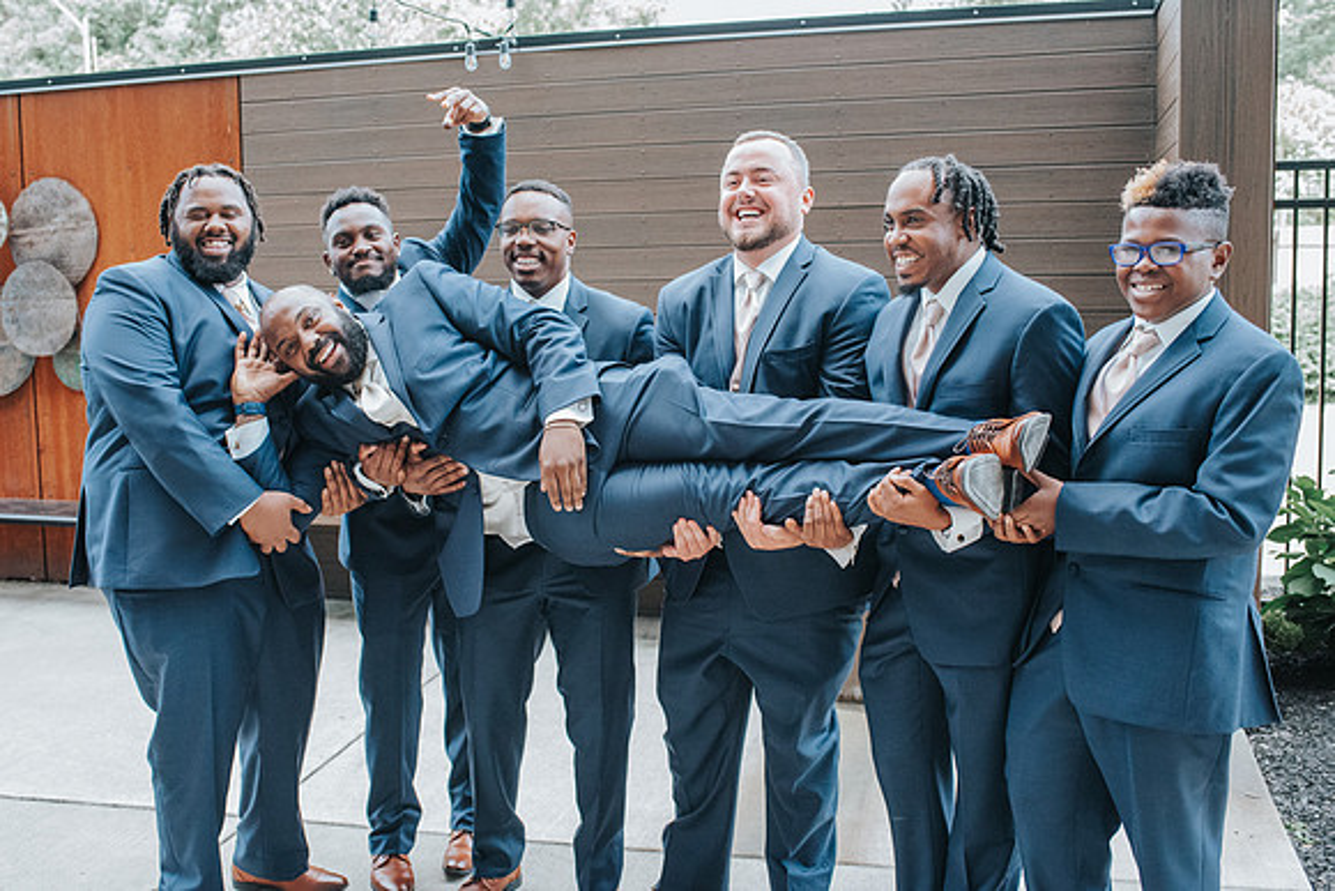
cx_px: 629
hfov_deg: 51.3
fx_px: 1390
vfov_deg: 35.5
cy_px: 427
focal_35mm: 37
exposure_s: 1/2000
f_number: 4
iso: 5600
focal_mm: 35
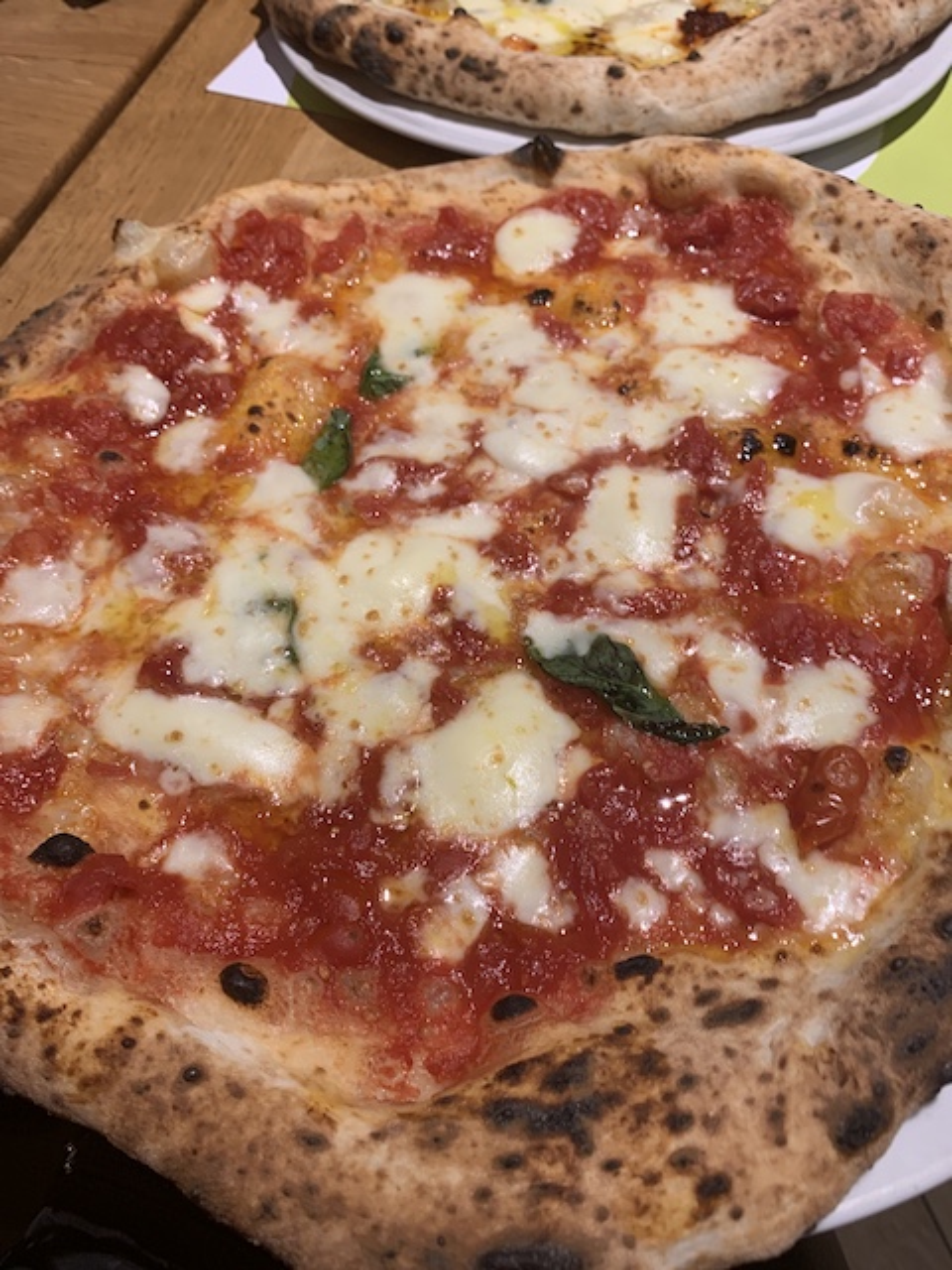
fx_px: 953
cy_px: 635
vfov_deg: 67.3
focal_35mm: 26
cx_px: 476
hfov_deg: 53.1
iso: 64
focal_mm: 4.25
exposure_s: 1/50
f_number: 1.8
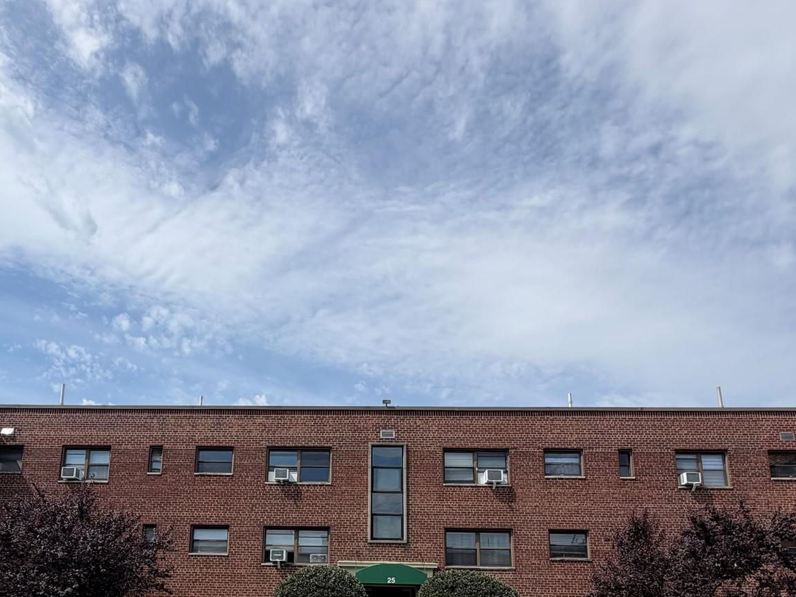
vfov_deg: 49.6
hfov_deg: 68.9
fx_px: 575
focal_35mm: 25
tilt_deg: +11.8
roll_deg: -1.0
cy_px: 523
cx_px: 332
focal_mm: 2.22
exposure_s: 1/1285
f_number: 2.2
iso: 20
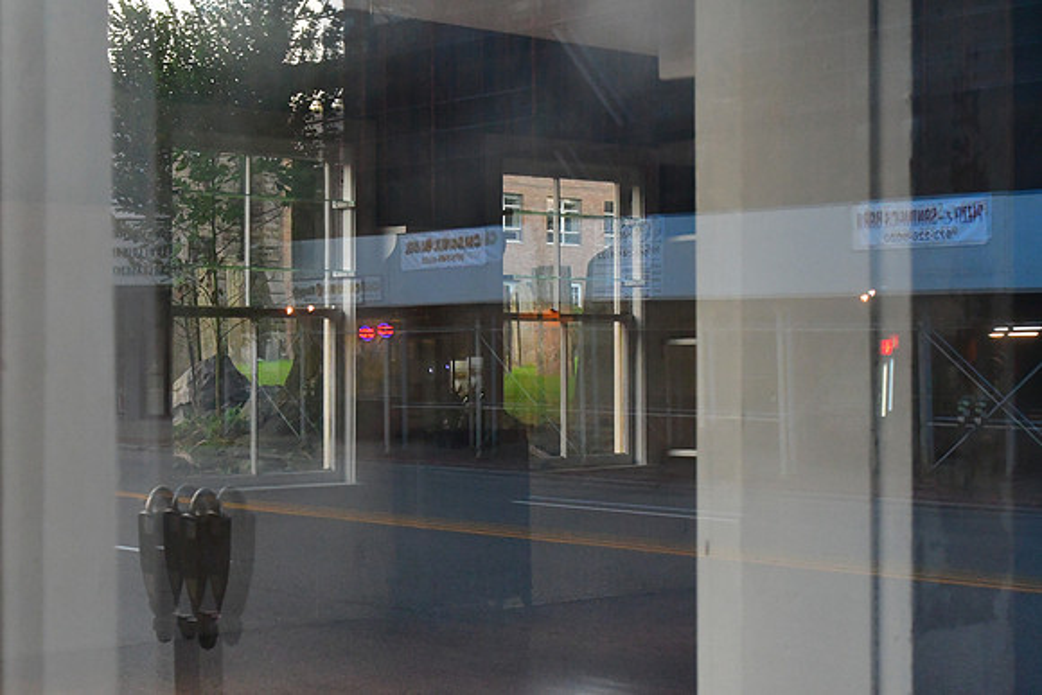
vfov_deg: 19.7
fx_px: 1998
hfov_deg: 29.2
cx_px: 521
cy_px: 348
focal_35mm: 69
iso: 6400
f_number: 11
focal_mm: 46
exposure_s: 1/60
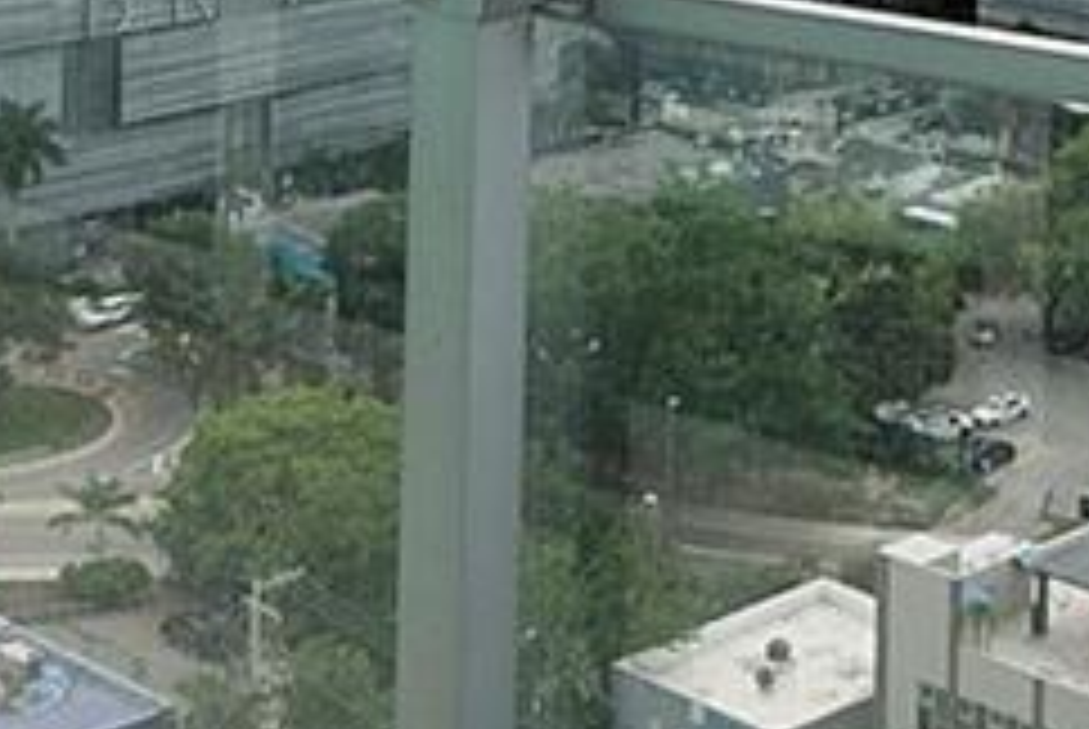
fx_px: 2998
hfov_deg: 20.1
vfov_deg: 12.6
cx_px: 1017
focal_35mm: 99
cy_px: -585
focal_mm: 10
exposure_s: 1/80
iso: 100
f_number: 11
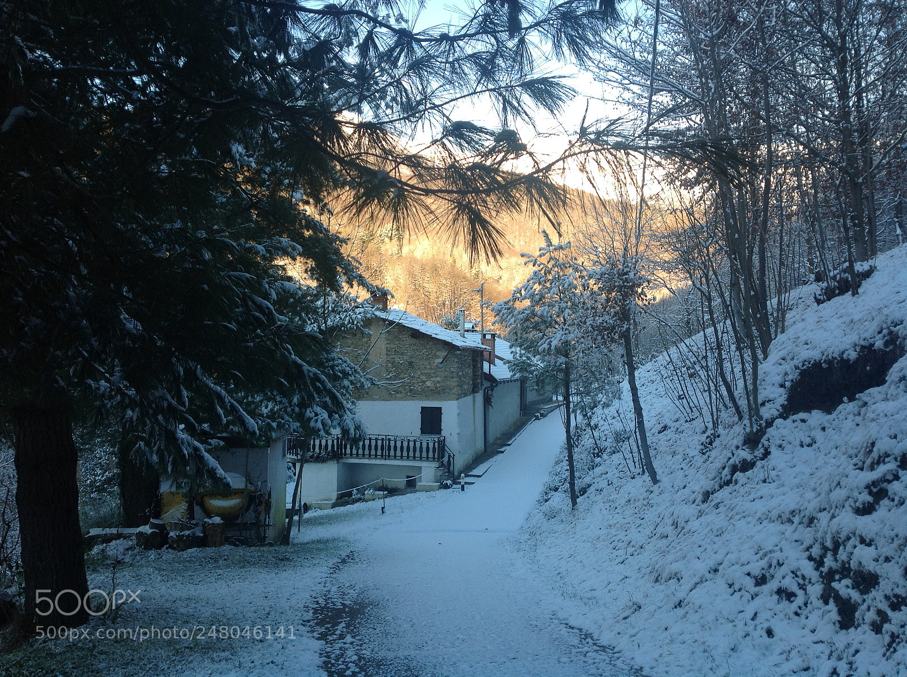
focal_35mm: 35
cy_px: 338
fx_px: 916
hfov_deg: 52.7
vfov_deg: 40.6
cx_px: 454
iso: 50
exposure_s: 1/181
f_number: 2.4
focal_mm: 4.28
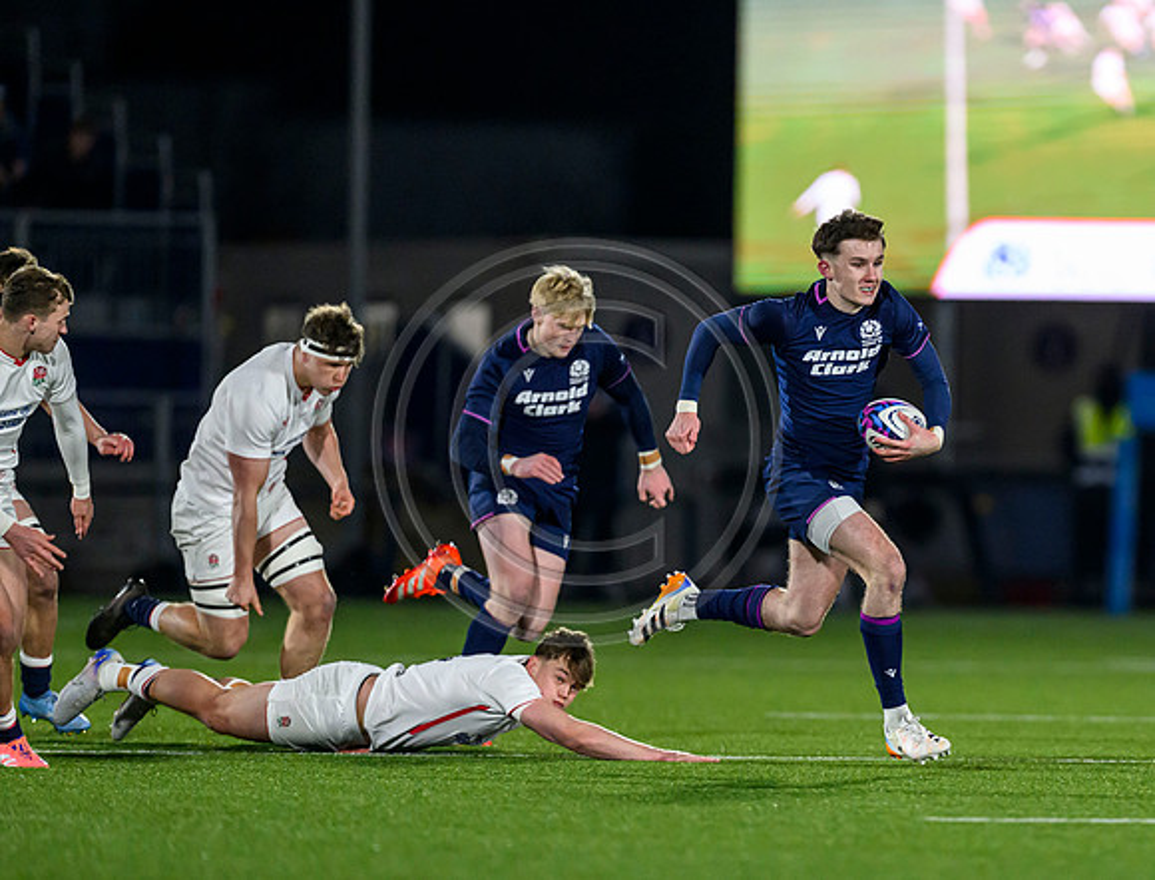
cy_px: 510
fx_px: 21018
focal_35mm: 626
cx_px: 932
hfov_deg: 3.1
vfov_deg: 2.4
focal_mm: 400
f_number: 2.8
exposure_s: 1/1250
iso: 5000
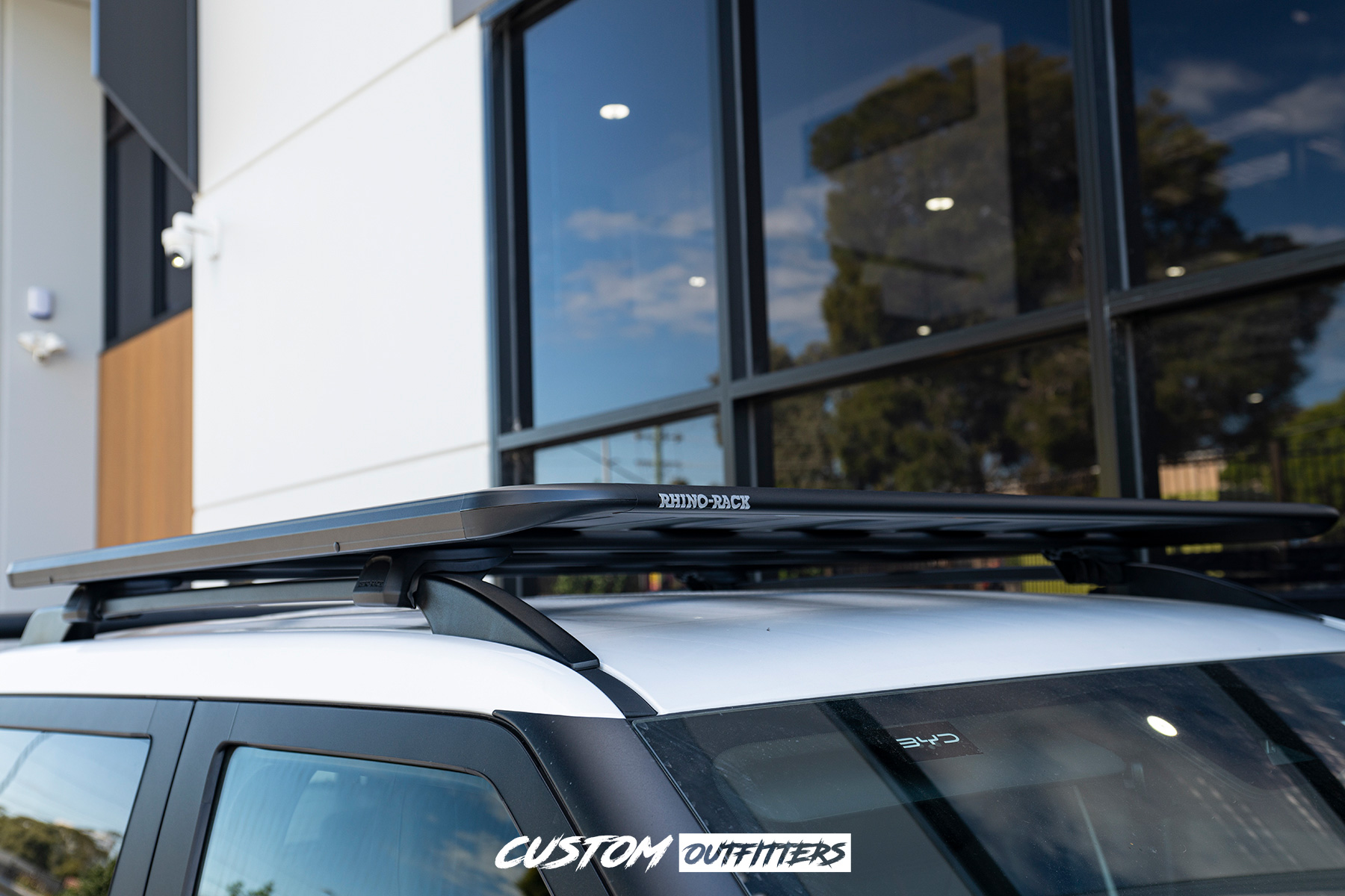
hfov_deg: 54.4
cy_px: 448
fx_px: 1308
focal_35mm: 35
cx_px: 672
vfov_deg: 37.9
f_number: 4
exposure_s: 1/60
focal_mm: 35
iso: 100
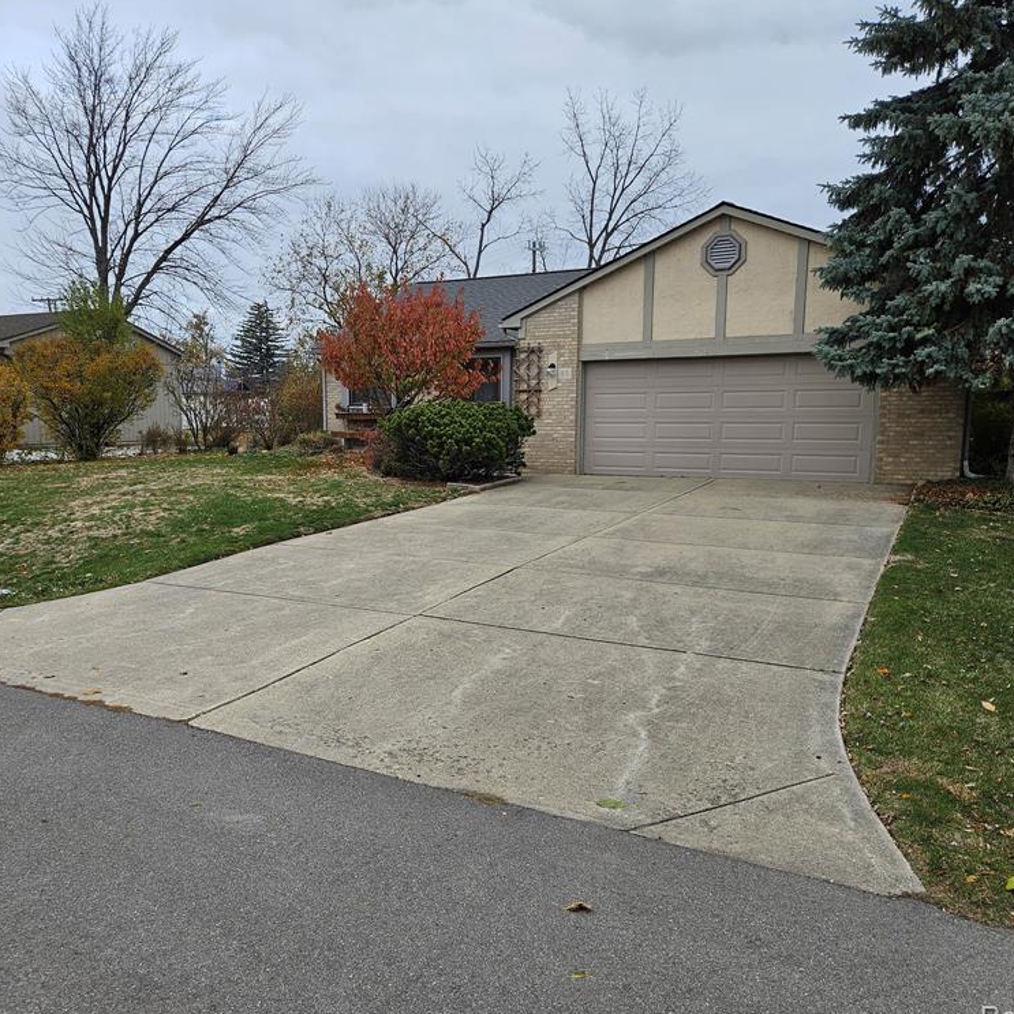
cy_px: 515
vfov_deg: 57.3
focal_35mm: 28
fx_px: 928
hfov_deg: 57.0
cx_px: 420
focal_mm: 5.4
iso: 25
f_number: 1.8
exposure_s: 1/480
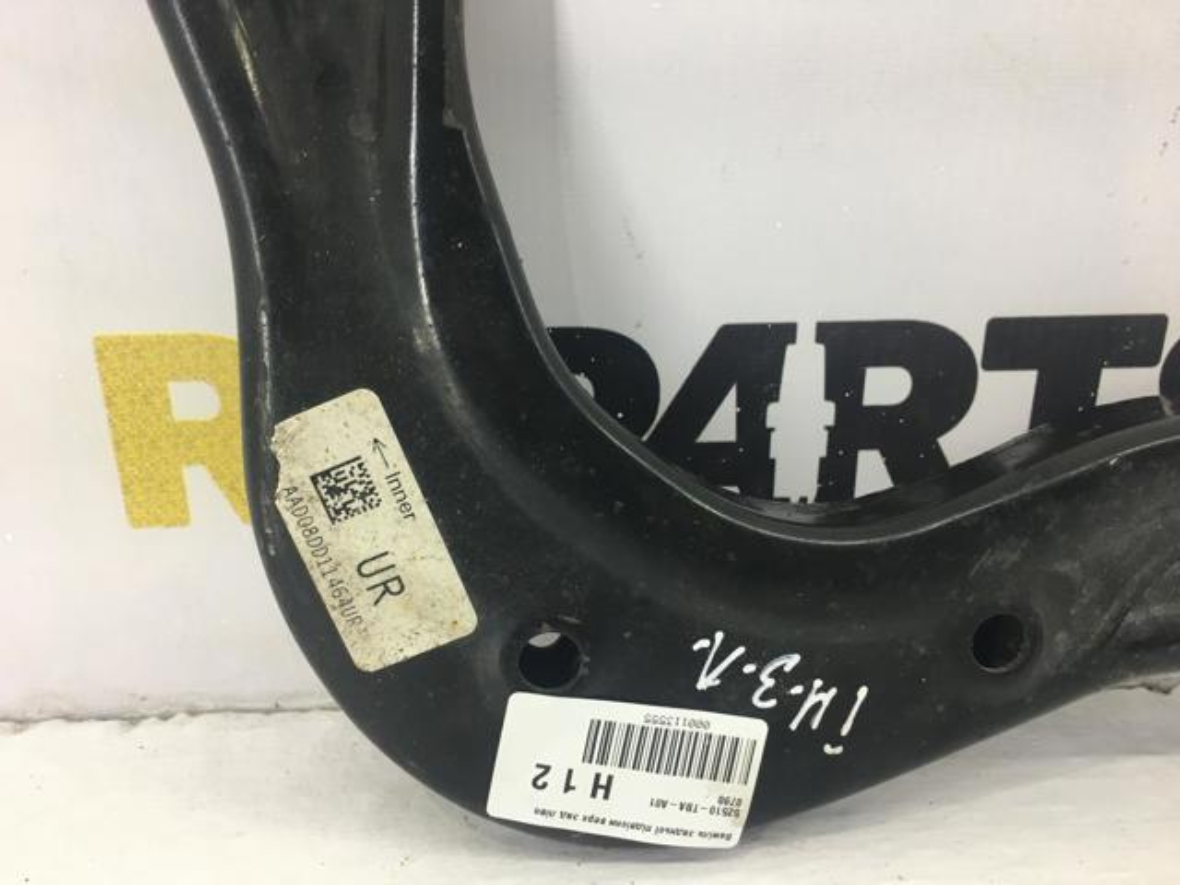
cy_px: 442
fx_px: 989
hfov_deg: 61.7
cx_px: 590
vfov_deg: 48.2
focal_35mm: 29
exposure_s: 1/33
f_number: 2.2
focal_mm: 4.15
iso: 25
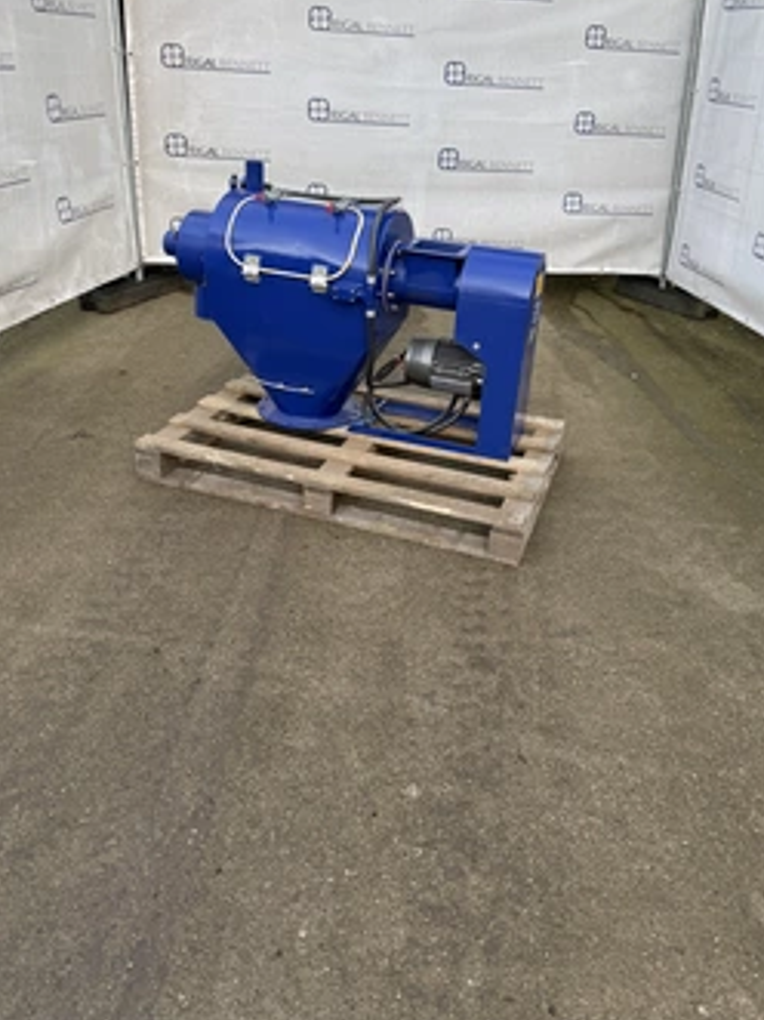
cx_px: 400
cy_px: 422
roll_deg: -3.3
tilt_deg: -18.9
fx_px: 854
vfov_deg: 61.3
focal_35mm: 29
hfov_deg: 48.2
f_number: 1.78
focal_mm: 6.76
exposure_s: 1/491
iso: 80
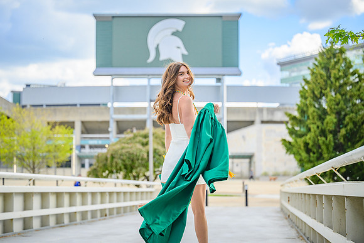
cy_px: 117
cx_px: 175
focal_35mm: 73
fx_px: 734
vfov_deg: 18.8
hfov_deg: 27.9
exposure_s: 1/1000
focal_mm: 70
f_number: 2.8
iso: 100
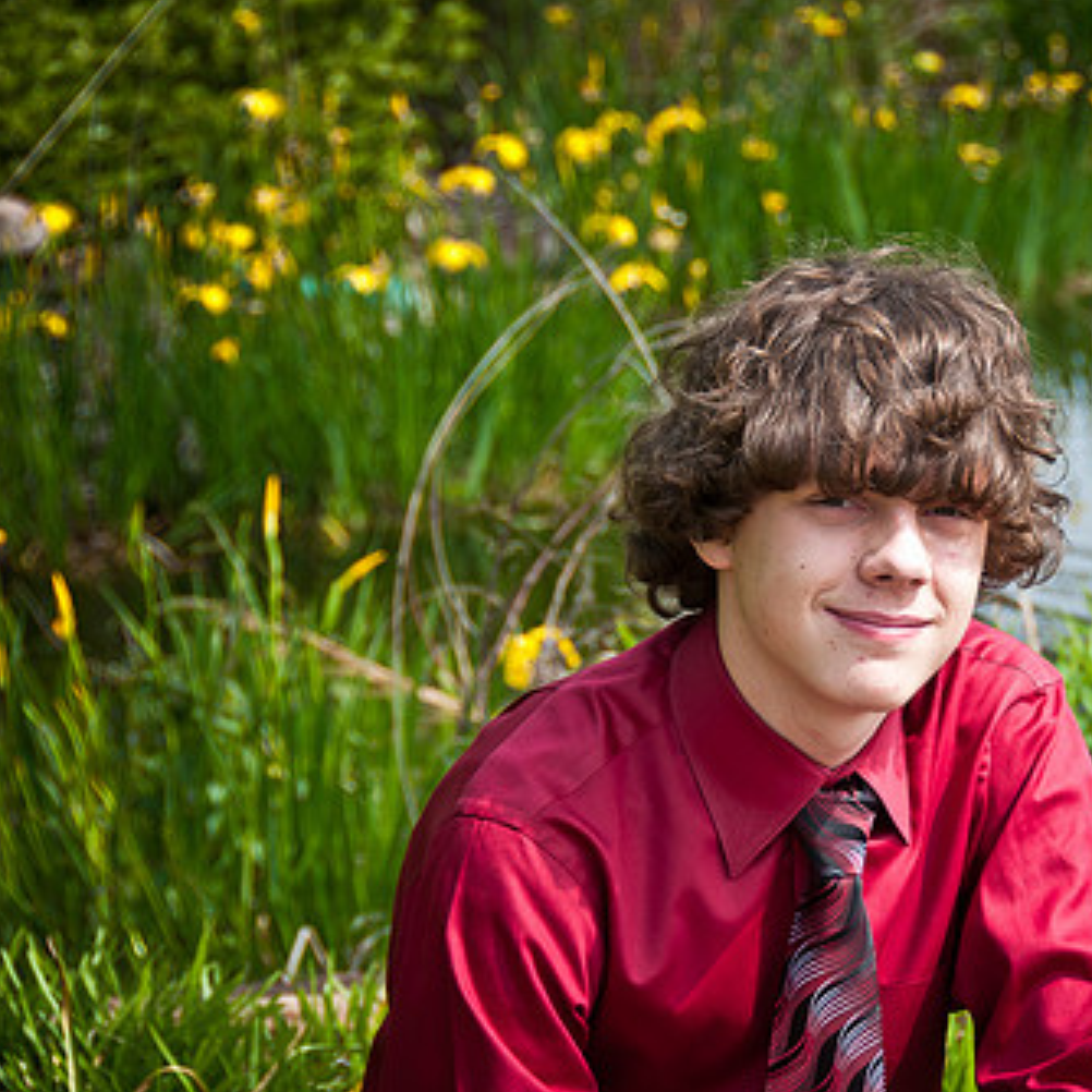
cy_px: 626
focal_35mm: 166
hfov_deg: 10.5
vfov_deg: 10.5
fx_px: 5915
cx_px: 879
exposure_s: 1/250
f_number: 5
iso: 200
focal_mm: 75
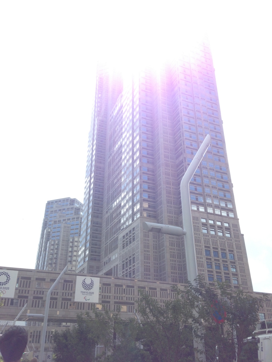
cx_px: 136
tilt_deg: +30.7
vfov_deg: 55.4
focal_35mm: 33
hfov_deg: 42.9
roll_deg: -0.5
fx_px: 346
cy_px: 181
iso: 50
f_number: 2.4
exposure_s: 1/713
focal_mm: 4.12
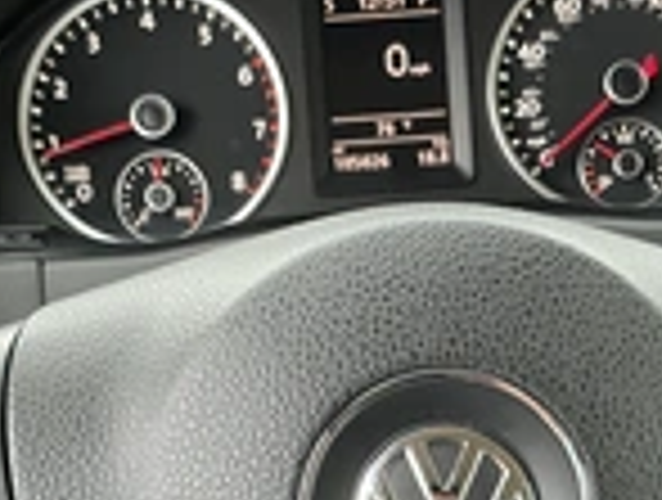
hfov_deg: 25.6
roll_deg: +5.7
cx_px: 396
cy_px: 545
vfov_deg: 18.7
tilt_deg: -32.2
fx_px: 1457
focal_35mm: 76
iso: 100
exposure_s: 1/60
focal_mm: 3
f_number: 1.8
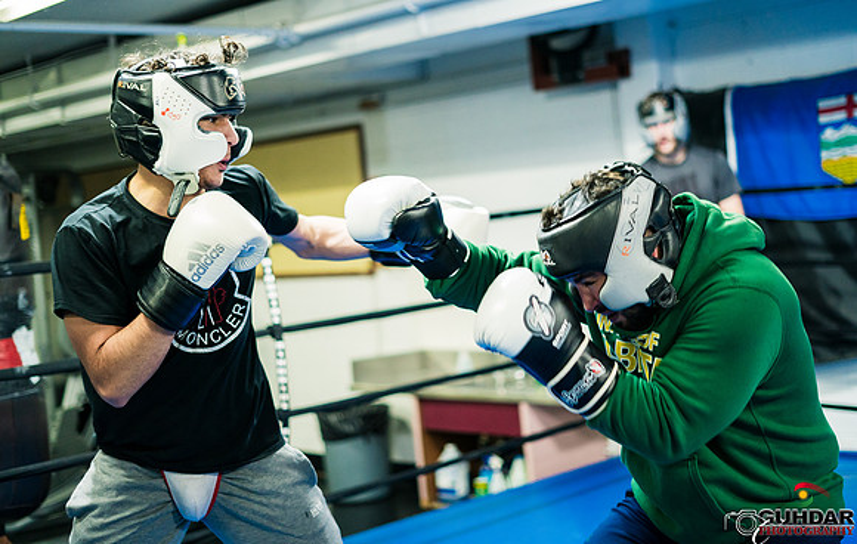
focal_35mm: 56
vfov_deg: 23.4
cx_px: 472
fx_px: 1310
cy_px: 229
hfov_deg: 36.2
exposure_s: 1/640
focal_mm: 50
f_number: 1.8
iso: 2500
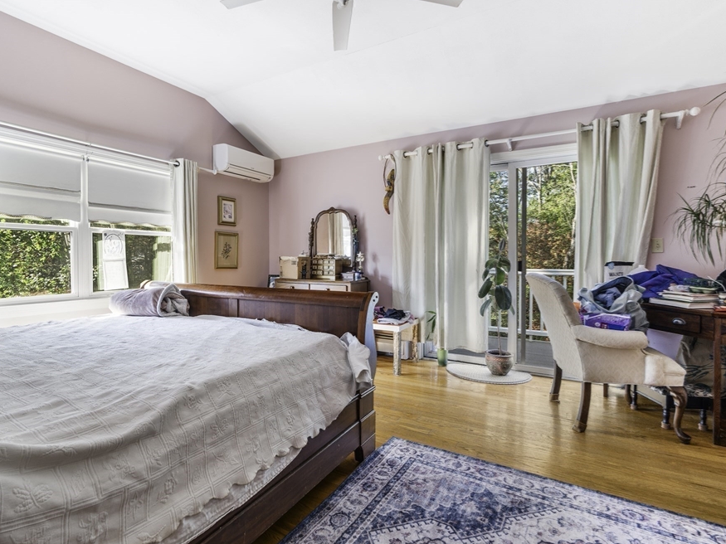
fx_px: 377
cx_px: 336
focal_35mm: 18
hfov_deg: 87.6
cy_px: 264
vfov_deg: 71.6
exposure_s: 1.3
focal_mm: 16
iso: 200
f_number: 8
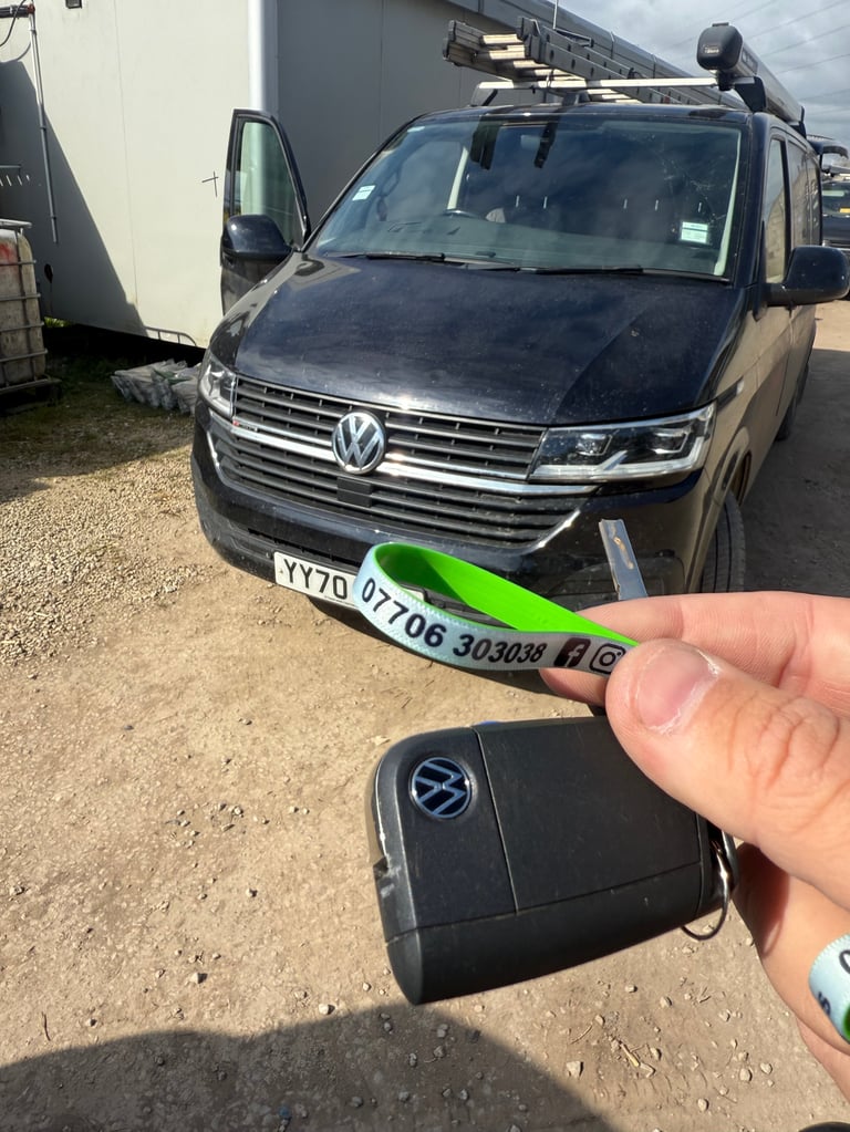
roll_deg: -2.5
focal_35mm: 24
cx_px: 425
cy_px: 566
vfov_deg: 71.6
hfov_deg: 56.8
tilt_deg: -20.2
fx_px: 785
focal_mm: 2.22
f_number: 2.2
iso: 40
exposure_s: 1/1779
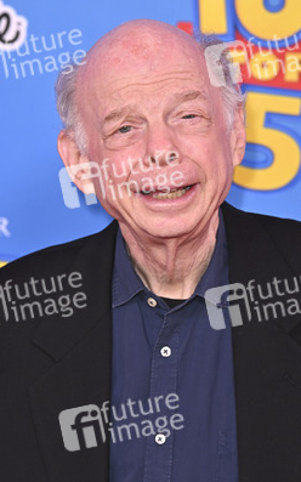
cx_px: 157
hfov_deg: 8.5
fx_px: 2022
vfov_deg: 13.6
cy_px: 240
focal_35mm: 154
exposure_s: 1/250
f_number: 6.3
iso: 1250
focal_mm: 150
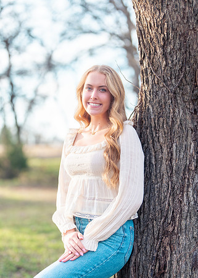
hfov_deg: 19.4
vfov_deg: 27.0
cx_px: 99
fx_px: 578
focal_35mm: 73
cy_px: 139
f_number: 1.2
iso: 100
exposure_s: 1/1000
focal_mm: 50
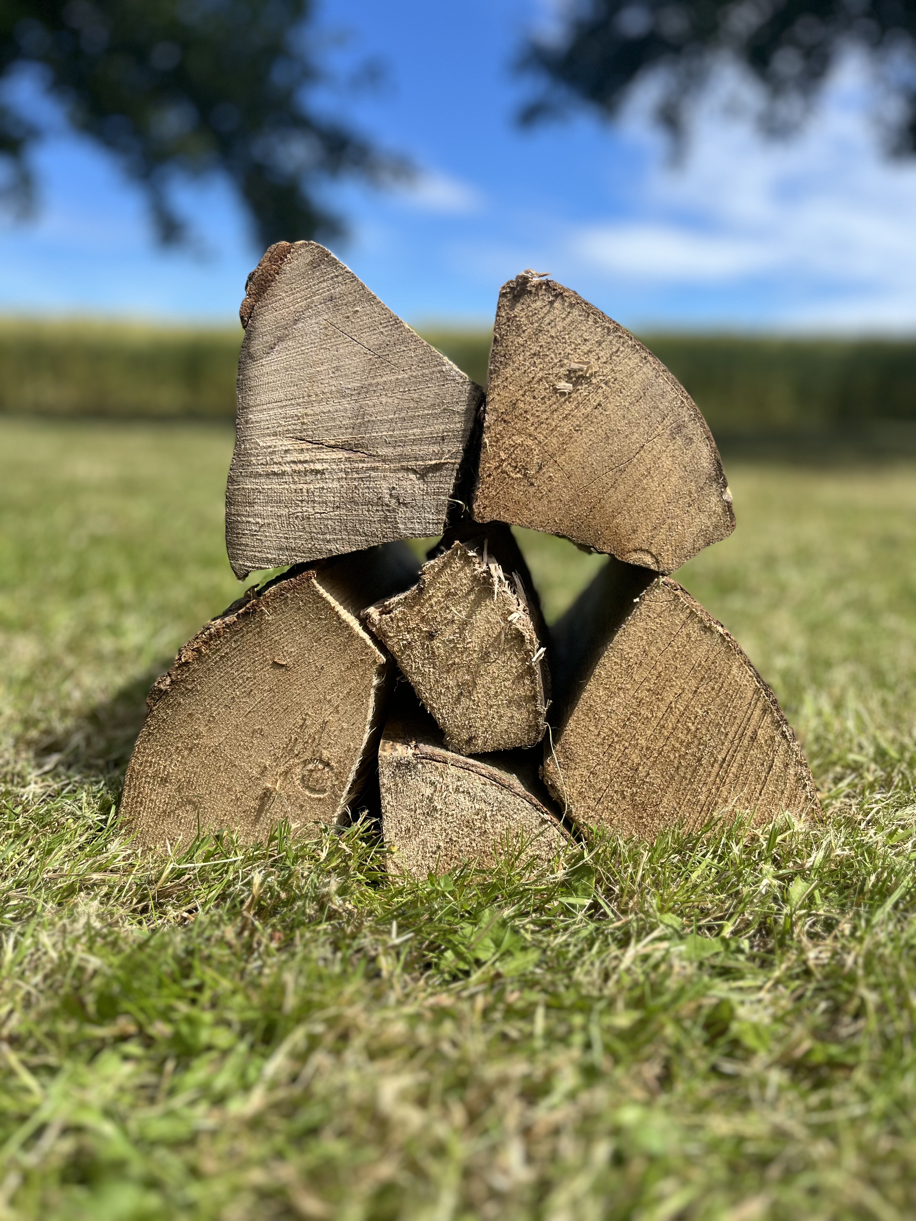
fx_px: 917
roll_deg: -1.6
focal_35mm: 26
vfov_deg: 67.3
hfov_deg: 53.1
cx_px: 458
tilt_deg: -13.2
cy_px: 610
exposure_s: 1/2410
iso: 50
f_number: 1.6
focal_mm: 5.1
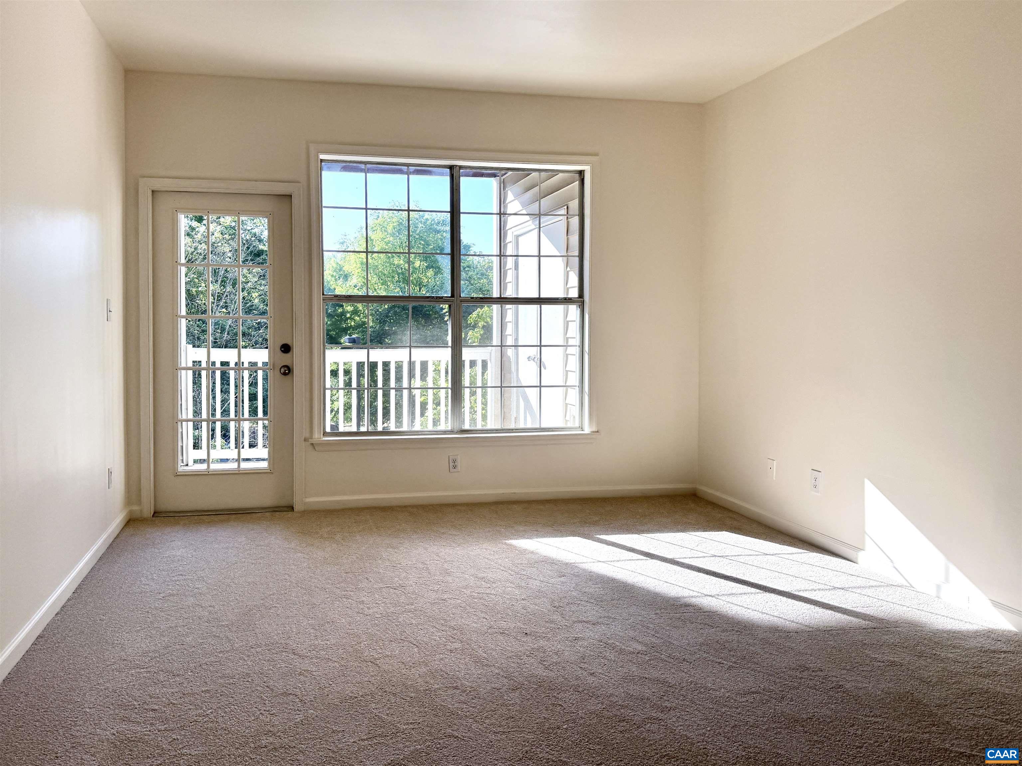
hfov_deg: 71.6
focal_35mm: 24
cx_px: 511
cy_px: 383
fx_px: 708
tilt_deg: -4.5
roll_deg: +0.3
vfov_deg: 56.8
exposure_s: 1/1818
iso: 80
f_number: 1.78
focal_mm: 6.76
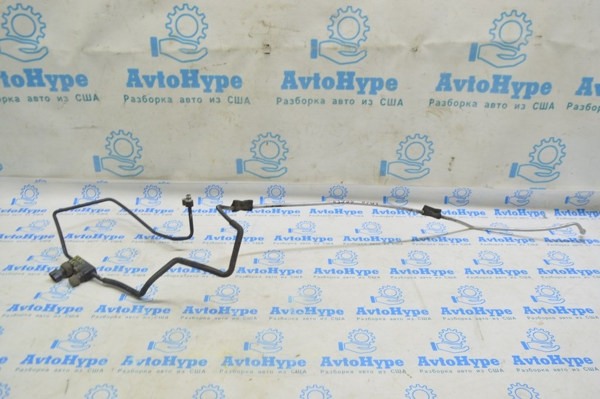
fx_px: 525
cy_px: 200
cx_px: 300
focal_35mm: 32
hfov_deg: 59.5
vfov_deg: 41.6
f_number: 5.6
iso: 400
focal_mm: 21
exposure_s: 1/20
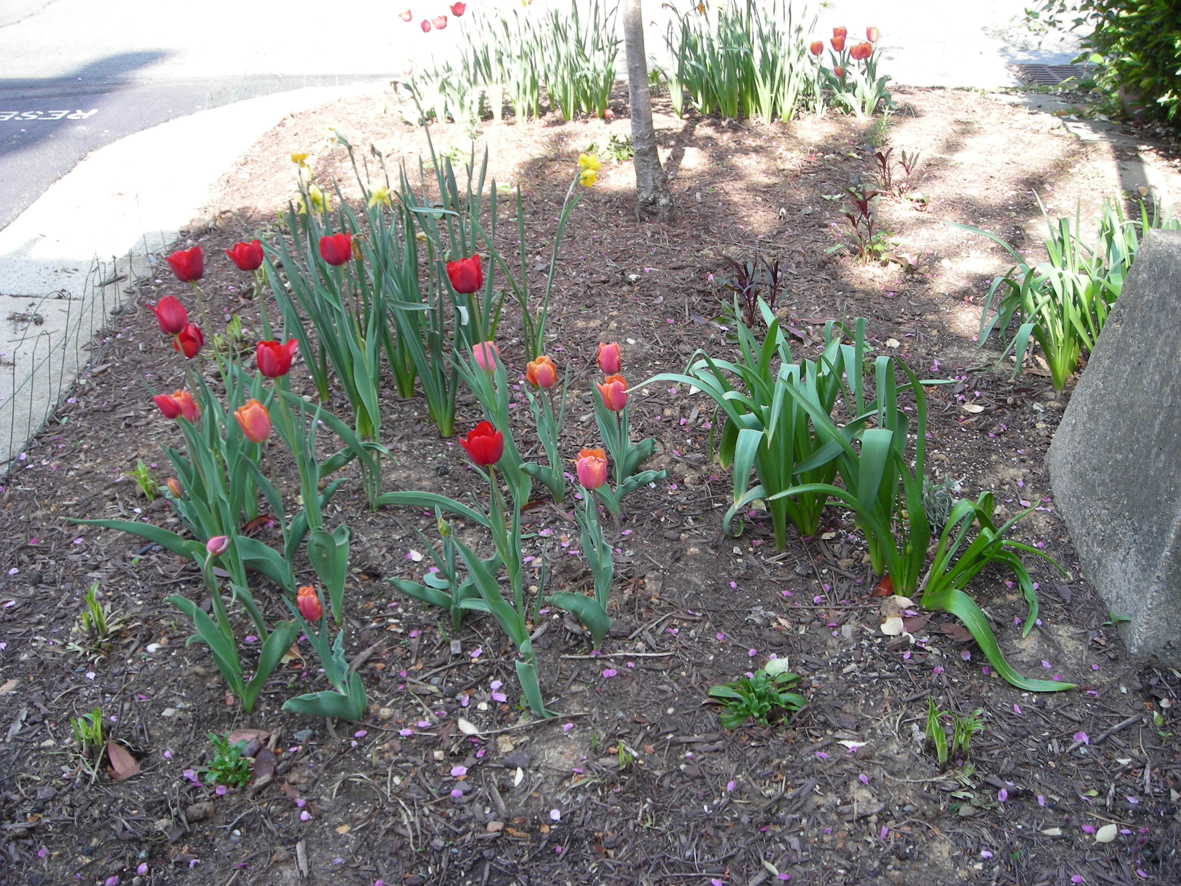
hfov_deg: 49.0
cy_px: 443
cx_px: 590
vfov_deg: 37.7
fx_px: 1296
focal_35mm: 38
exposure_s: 1/91.8
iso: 50
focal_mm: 6.3
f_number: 3.2
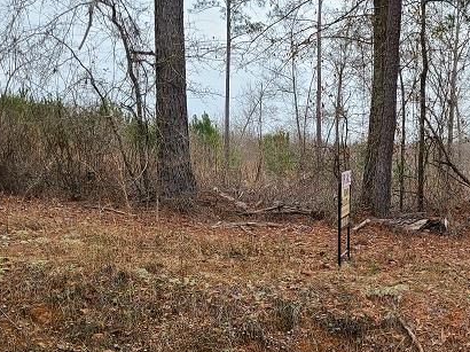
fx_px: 868
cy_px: 247
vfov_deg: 22.8
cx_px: 494
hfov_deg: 28.0
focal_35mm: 64
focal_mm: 5.4
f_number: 1.8
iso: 40
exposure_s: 1/288
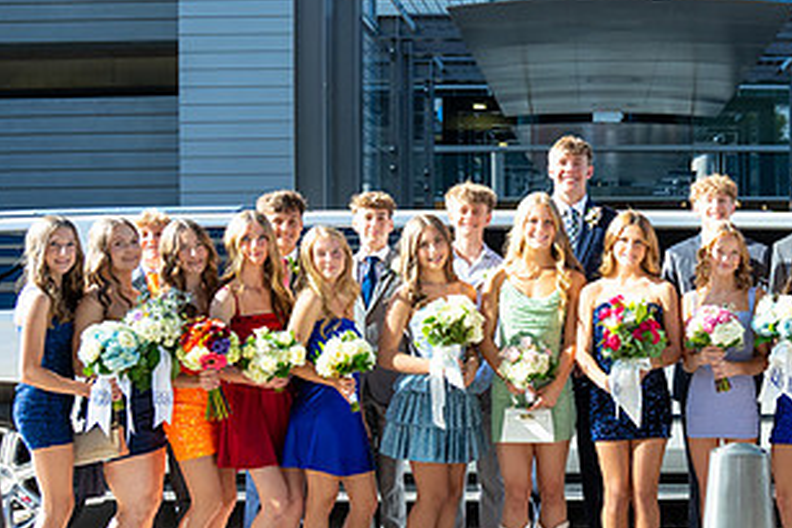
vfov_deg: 25.8
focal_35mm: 52
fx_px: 1144
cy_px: 354
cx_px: 631
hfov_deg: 36.9
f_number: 2.8
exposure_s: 1/1600
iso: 500
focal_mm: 24
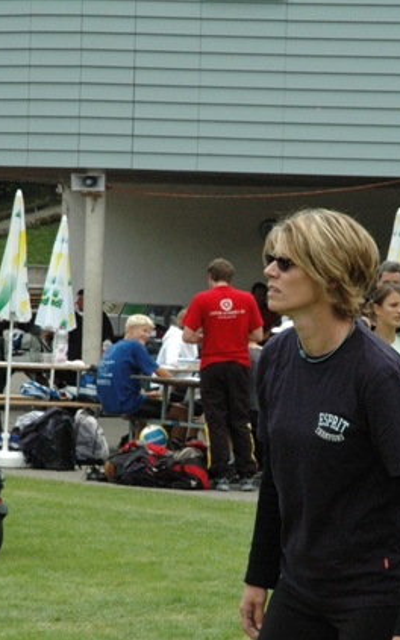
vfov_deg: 12.9
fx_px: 2824
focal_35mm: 162
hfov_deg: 8.1
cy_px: 321
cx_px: 298
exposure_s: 1/640
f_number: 13
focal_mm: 70
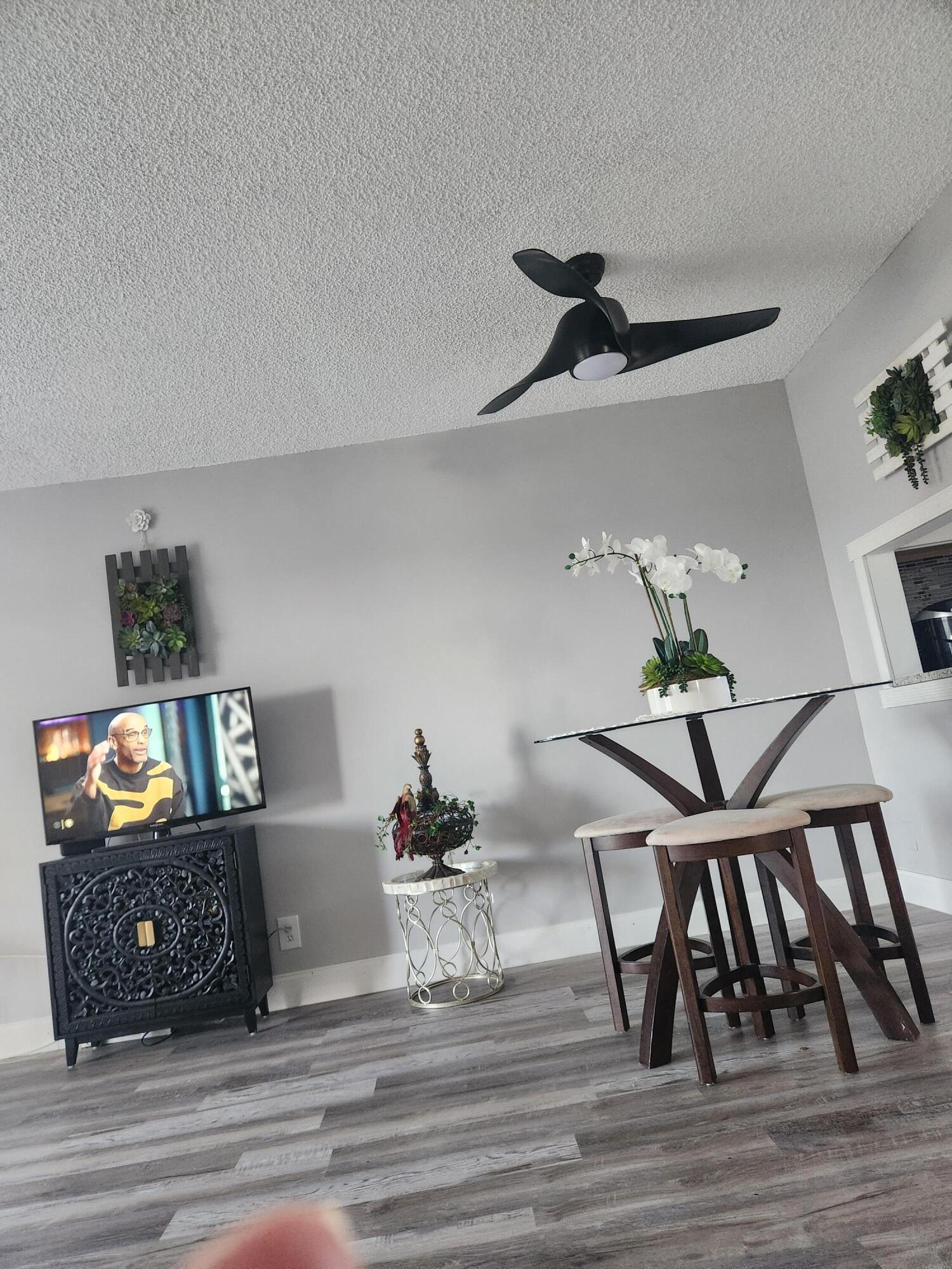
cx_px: 476
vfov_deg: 73.9
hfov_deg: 58.9
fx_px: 843
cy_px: 634
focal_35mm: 23
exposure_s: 1/120
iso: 800
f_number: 1.8
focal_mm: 5.4
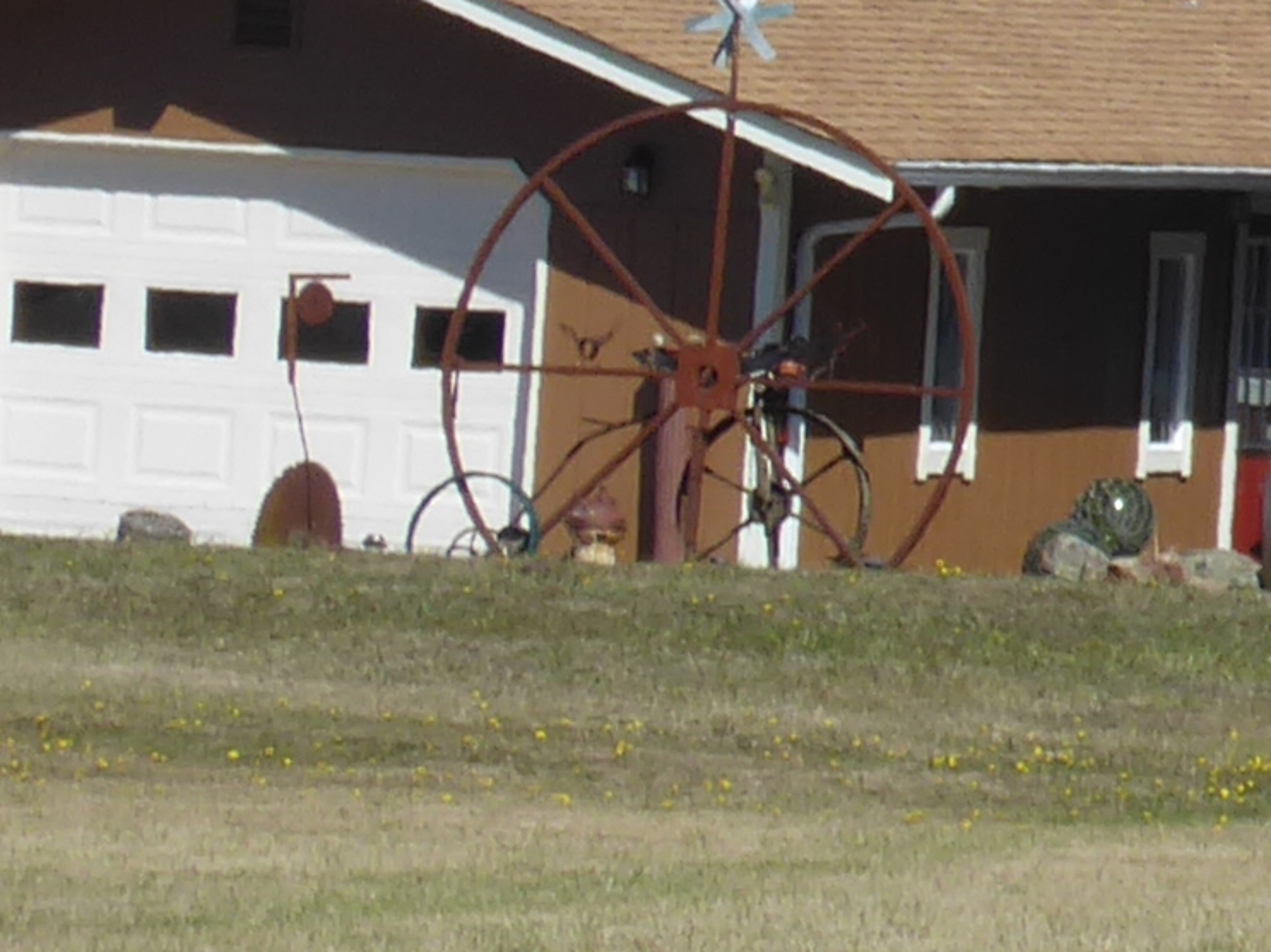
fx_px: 26689
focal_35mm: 727
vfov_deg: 2.0
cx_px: 2084
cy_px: 87
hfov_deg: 2.7
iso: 80
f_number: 5.3
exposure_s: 1/500
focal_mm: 24.2
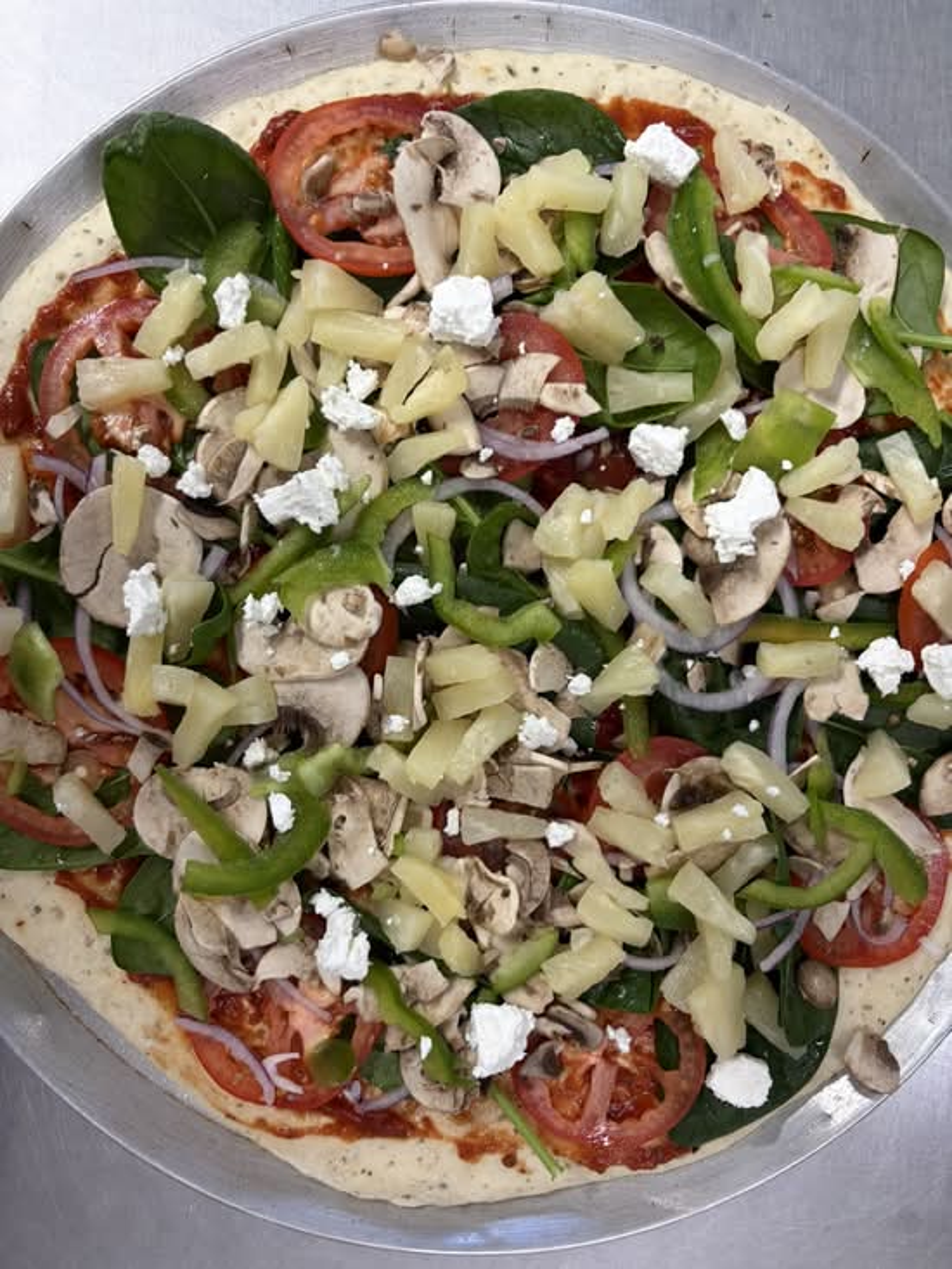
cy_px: 634
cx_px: 476
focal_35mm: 26
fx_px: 953
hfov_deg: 53.1
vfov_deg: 67.3
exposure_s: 1/50
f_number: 1.6
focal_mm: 5.96
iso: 100
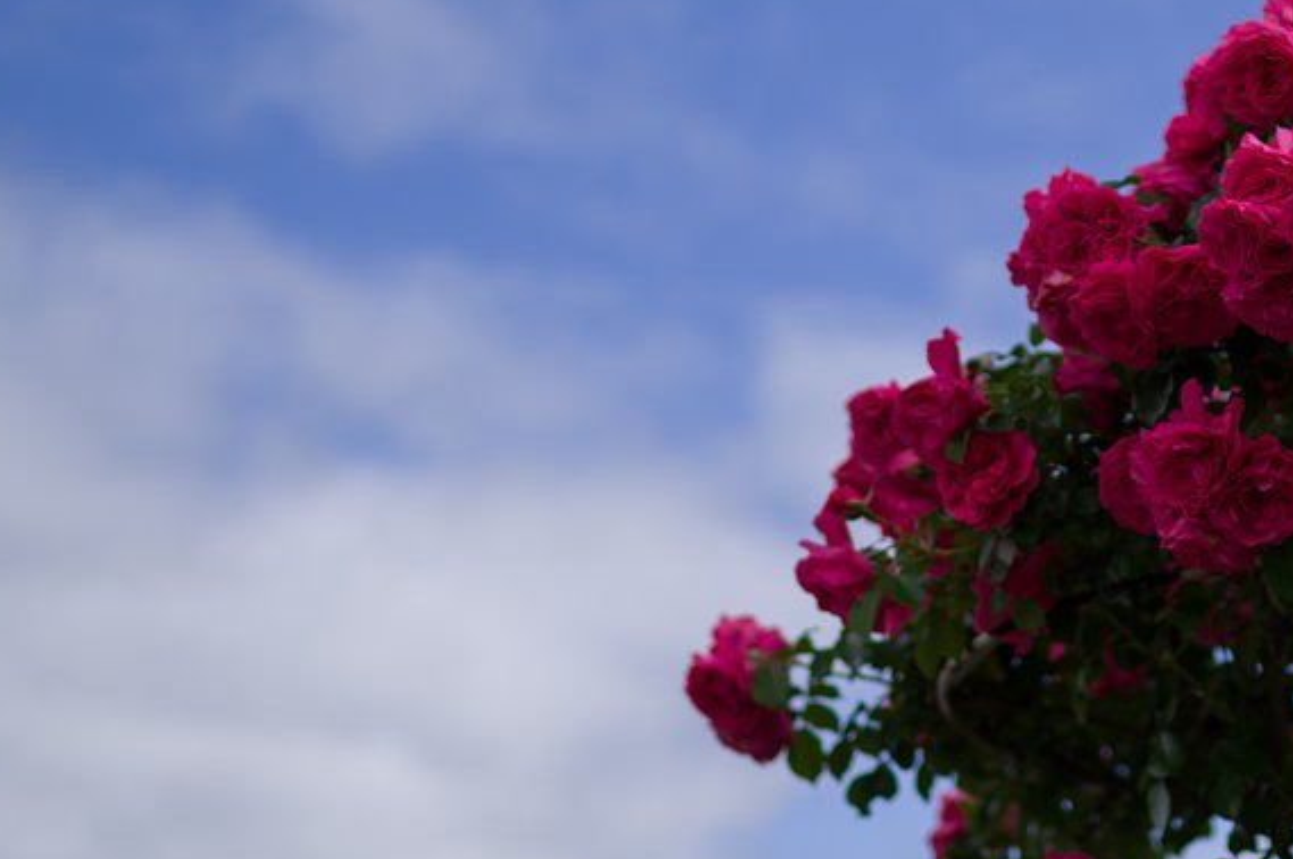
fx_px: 2906
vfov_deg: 16.8
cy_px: 456
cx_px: 1100
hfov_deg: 24.5
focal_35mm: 81
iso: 100
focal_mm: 30
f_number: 1.4
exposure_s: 1/3200
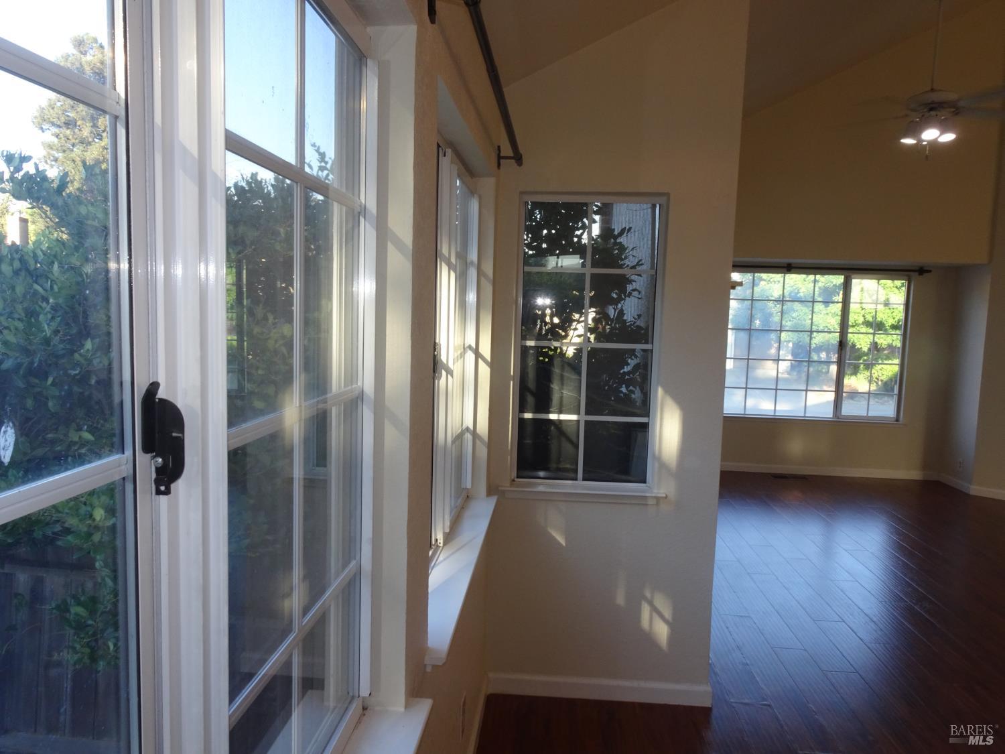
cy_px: 377
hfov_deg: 71.6
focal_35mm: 24
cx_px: 502
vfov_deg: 56.8
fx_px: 697
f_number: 3.5
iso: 100
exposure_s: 1/30
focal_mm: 4.1
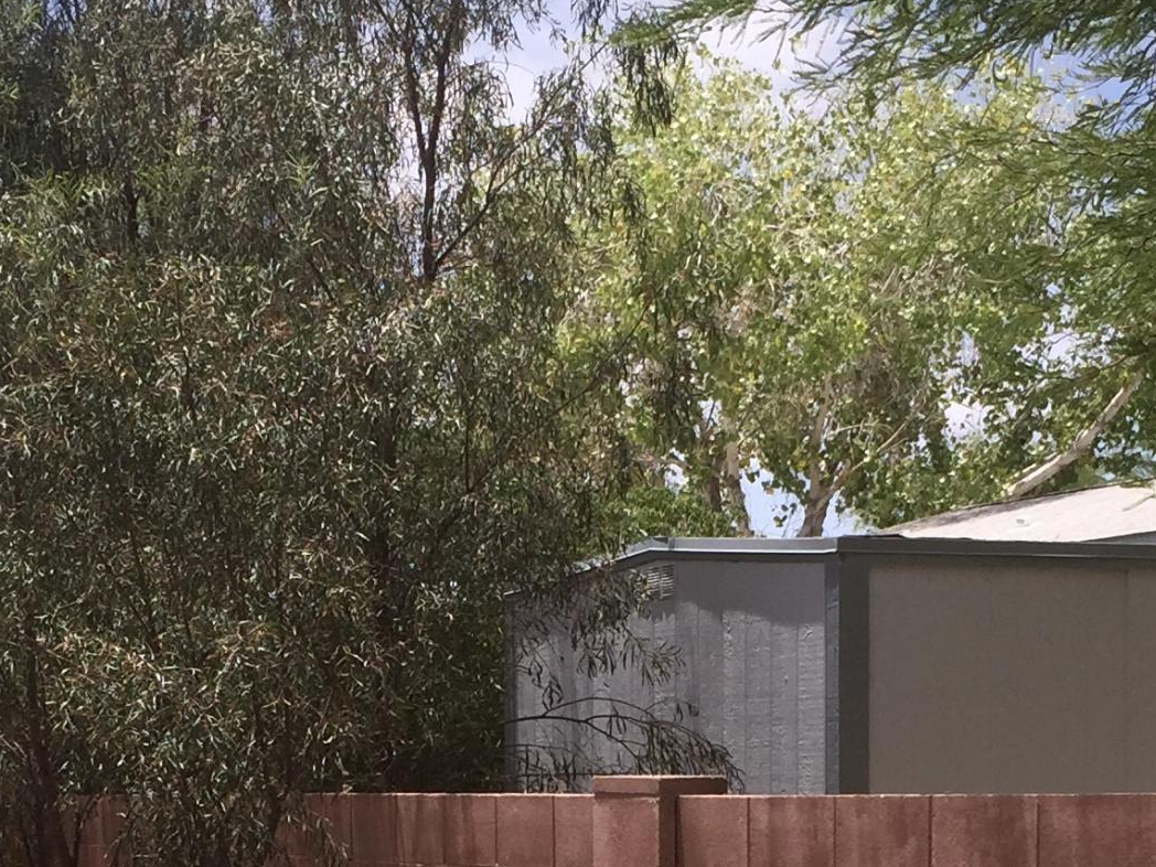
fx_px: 2772
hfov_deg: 23.6
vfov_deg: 17.0
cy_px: 1018
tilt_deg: -3.5
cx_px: 564
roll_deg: +0.3
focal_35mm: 83
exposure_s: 1/2639
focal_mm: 4.15
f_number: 2.2
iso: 32
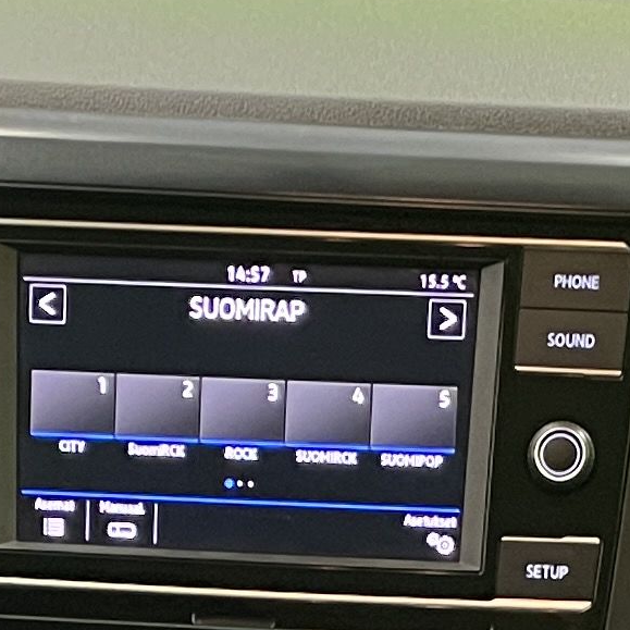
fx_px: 3294
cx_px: 304
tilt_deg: -34.0
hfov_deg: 10.9
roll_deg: -0.1
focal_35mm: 160
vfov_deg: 10.0
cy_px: 1352
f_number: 1.6
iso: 400
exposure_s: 1/33
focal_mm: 4.2
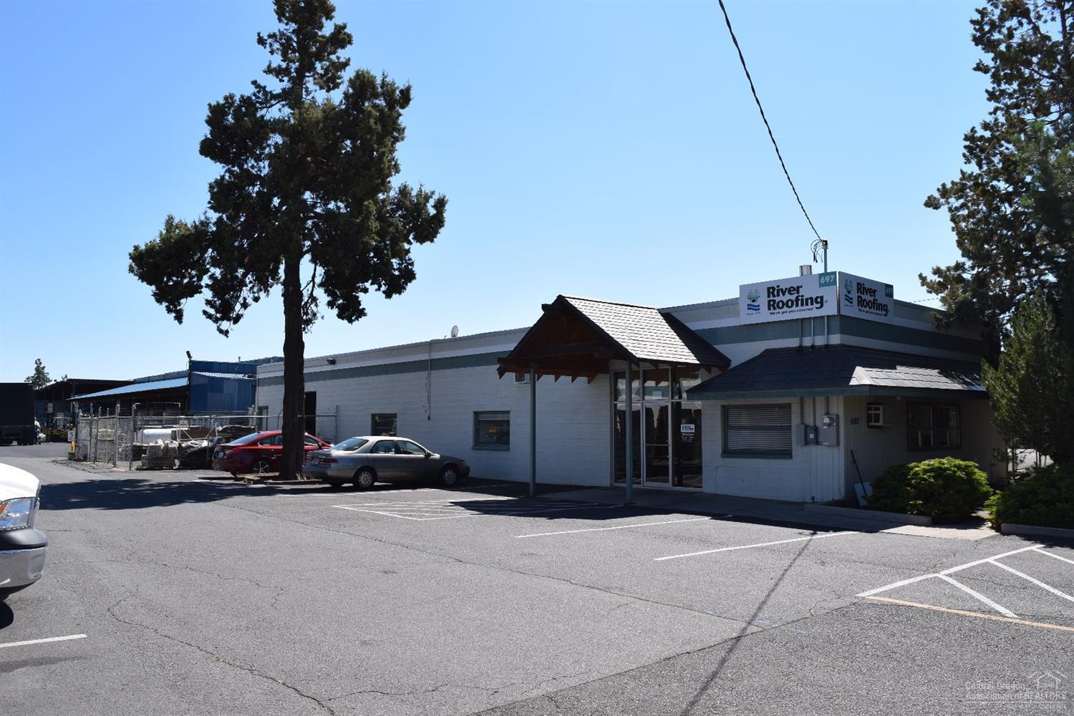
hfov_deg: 67.4
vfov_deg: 47.9
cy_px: 358
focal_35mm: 27
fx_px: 805
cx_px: 537
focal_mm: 18
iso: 200
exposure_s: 1/400
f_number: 10
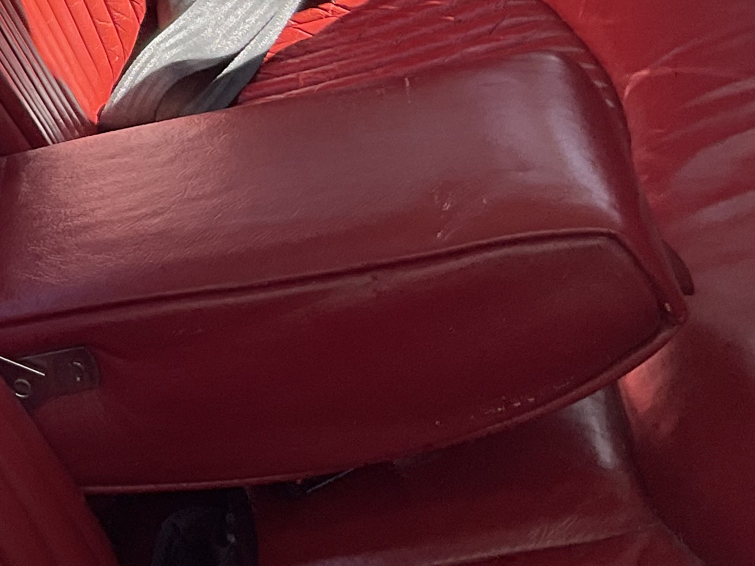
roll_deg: +5.7
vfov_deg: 14.2
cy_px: -313
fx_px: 2116
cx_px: -355
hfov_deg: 18.2
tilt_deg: -15.5
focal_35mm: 97
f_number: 1.8
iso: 16
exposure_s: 1/128
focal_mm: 3
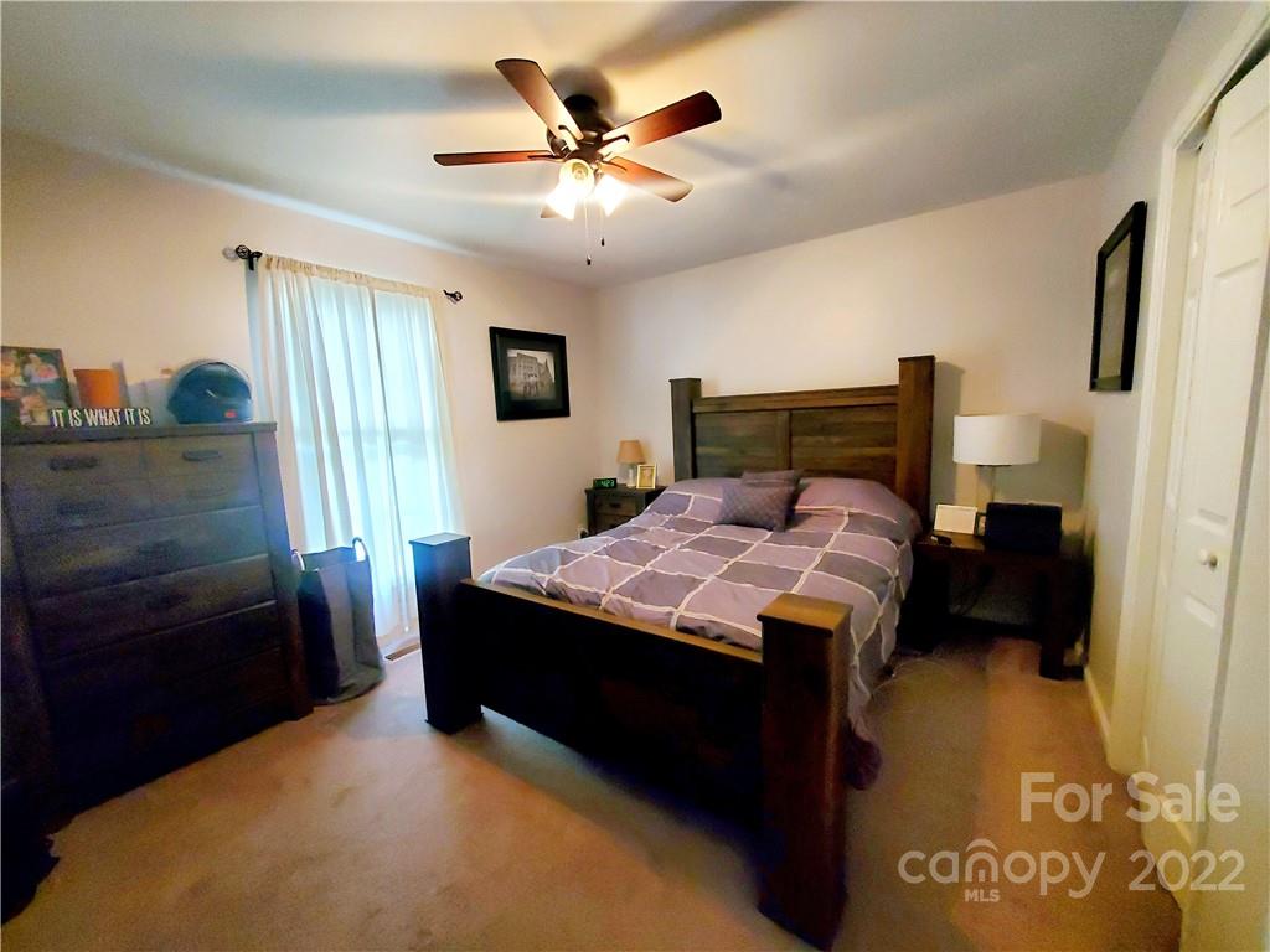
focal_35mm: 13
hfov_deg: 106.2
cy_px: 476
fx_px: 477
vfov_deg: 89.9
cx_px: 635
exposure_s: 1/30
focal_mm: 1.8
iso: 640
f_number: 2.2
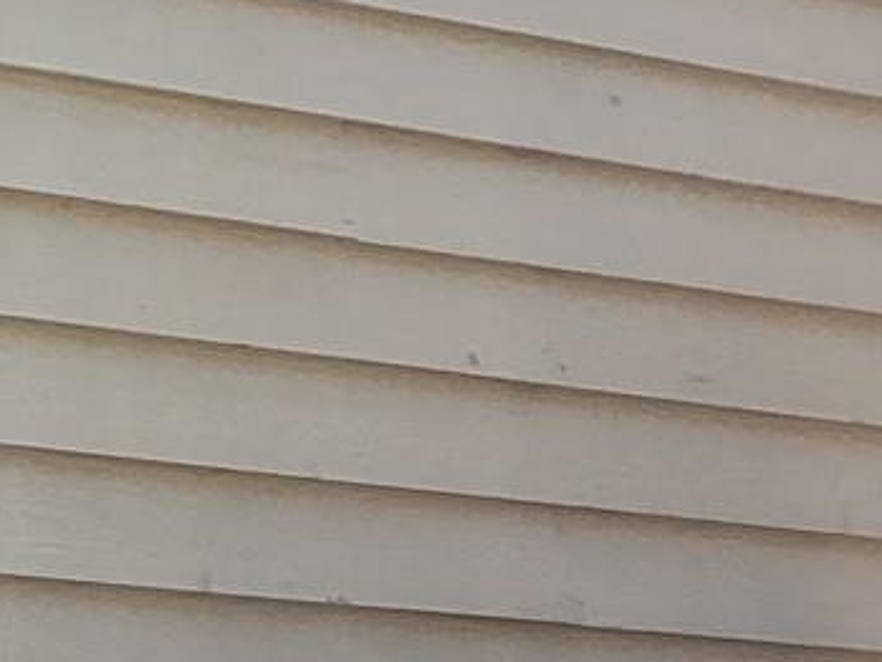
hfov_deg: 10.0
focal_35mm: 170
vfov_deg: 8.6
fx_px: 4333
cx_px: -1339
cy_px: -308
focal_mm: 3
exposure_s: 1/248
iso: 25
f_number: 1.8
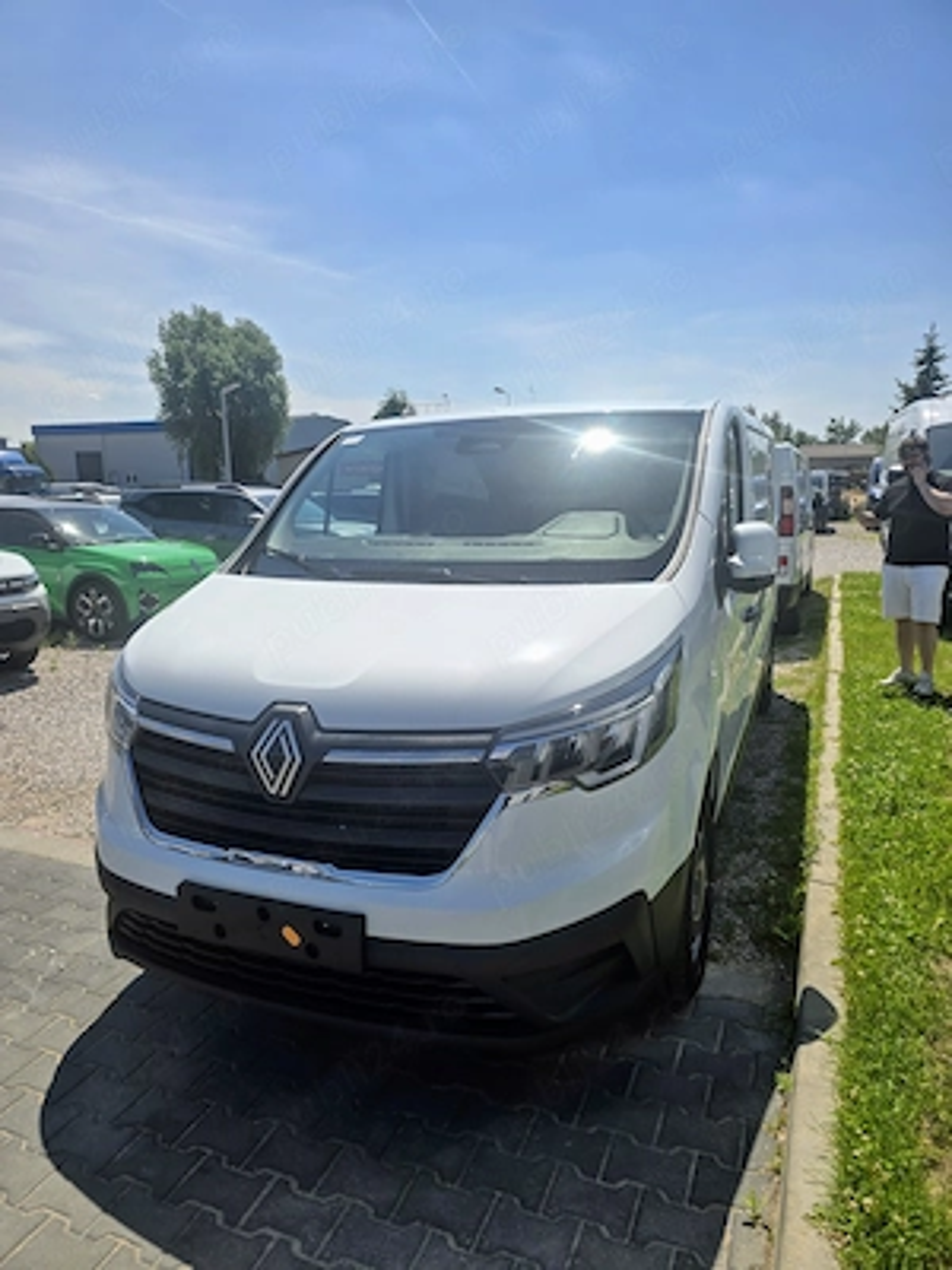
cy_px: 635
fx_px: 843
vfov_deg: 73.9
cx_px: 476
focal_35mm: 23
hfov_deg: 58.9
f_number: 1.7
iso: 12
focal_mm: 6.3
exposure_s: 1/1410
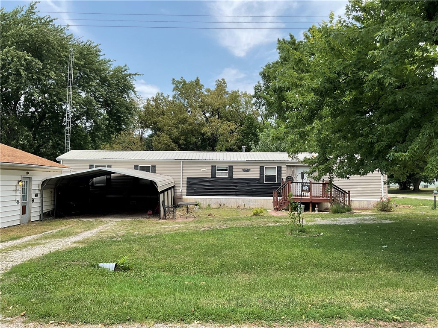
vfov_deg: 48.2
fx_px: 367
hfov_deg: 61.7
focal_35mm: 29
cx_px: 219
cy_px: 164
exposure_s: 1/1168
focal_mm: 3
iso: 16
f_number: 1.8
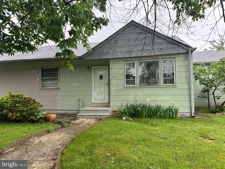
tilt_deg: +1.1
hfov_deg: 71.6
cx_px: 112
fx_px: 156
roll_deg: -0.7
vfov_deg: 56.8
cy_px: 84
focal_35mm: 24
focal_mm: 6.76
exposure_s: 1/350
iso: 80
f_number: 1.78
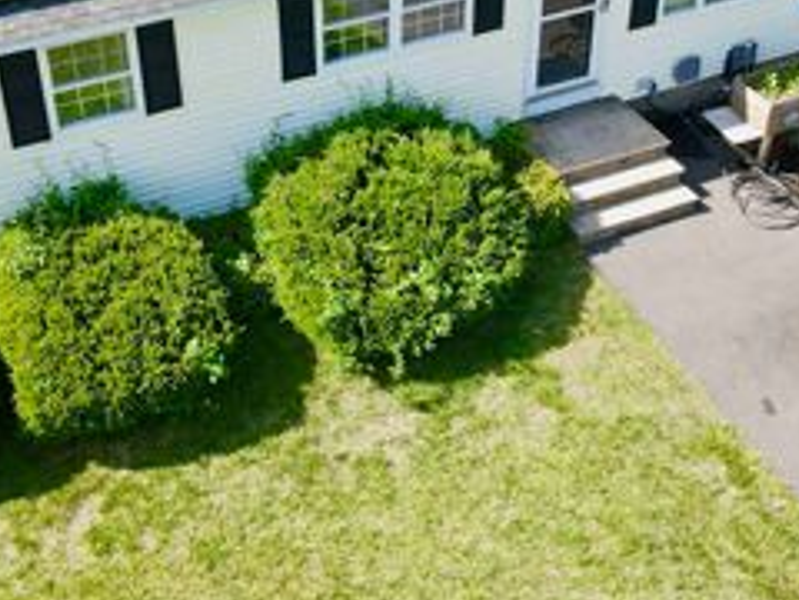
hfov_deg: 38.2
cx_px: 366
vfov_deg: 28.2
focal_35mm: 50
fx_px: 1154
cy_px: 82
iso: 110
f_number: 2.8
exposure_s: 1/200
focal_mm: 4.5
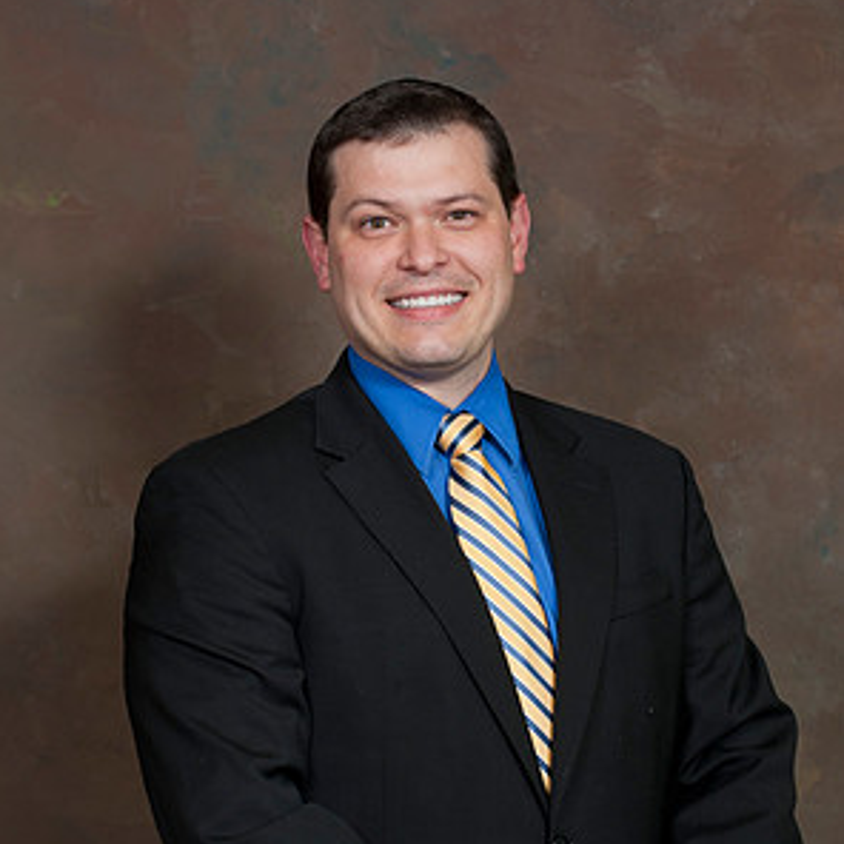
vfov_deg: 12.3
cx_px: 421
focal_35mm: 142
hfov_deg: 12.3
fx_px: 3917
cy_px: 488
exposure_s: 1/125
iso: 320
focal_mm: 110
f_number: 5.6
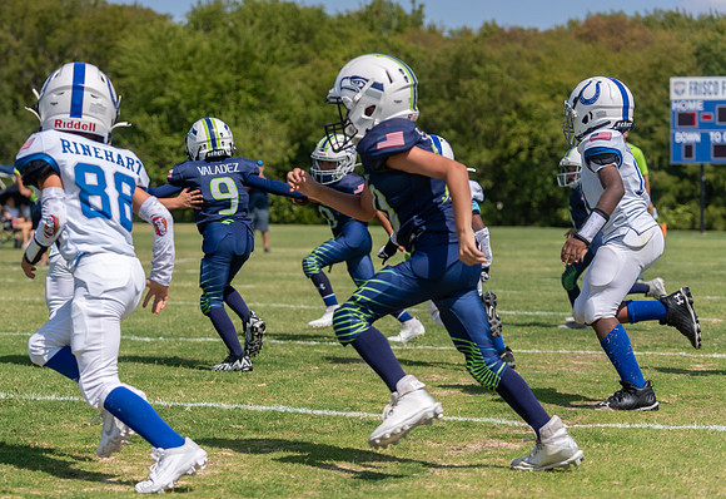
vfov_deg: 12.9
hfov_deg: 18.7
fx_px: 2196
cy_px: 202
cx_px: 282
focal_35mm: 108
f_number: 4
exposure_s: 1/1600
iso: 100
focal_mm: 89
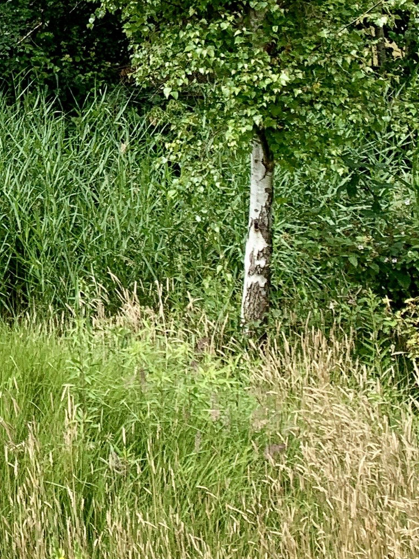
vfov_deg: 18.2
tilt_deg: +1.9
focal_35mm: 104
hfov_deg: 13.3
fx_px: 1678
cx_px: -247
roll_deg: +1.4
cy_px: -46
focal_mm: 4.25
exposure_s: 1/3185
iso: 25
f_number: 1.8
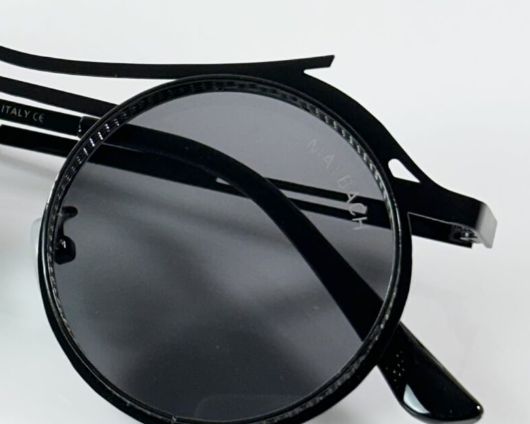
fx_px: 2415
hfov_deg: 12.4
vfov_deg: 10.0
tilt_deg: -45.2
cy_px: 168
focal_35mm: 154
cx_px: 8
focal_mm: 6.86
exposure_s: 1/100
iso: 80
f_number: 1.78
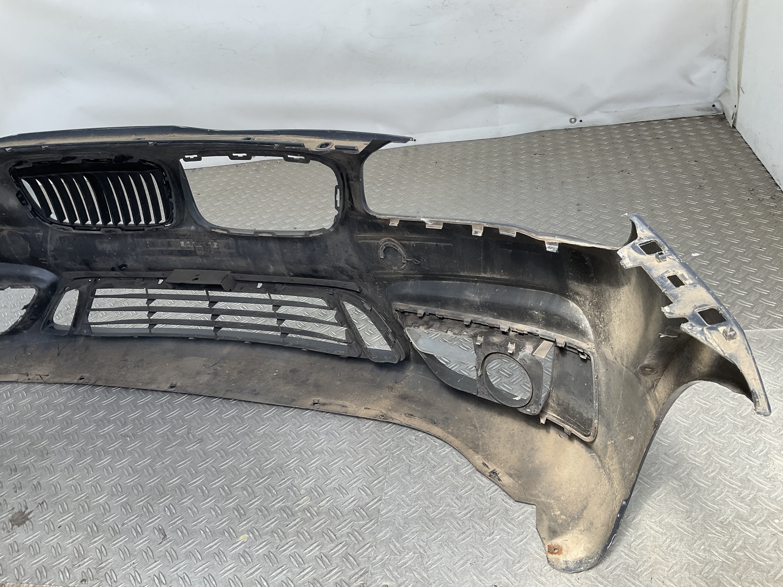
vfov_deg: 48.2
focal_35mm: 29
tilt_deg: -33.5
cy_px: 294
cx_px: 392
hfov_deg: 61.7
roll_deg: +9.6
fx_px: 656
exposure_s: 1/166
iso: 16
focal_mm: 3
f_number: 1.8
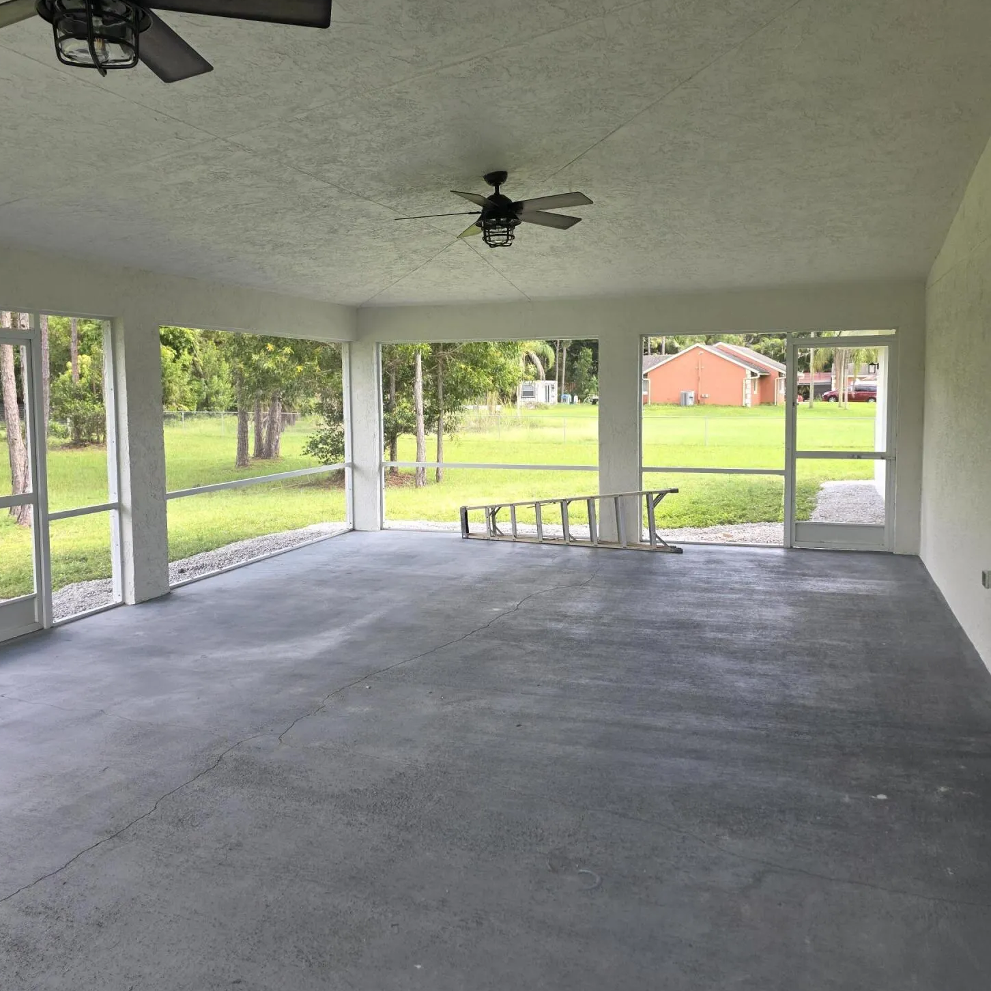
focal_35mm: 28
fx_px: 907
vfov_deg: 57.2
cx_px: 480
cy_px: 454
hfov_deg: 57.3
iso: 50
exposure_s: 1/180
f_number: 1.7
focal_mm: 6.3
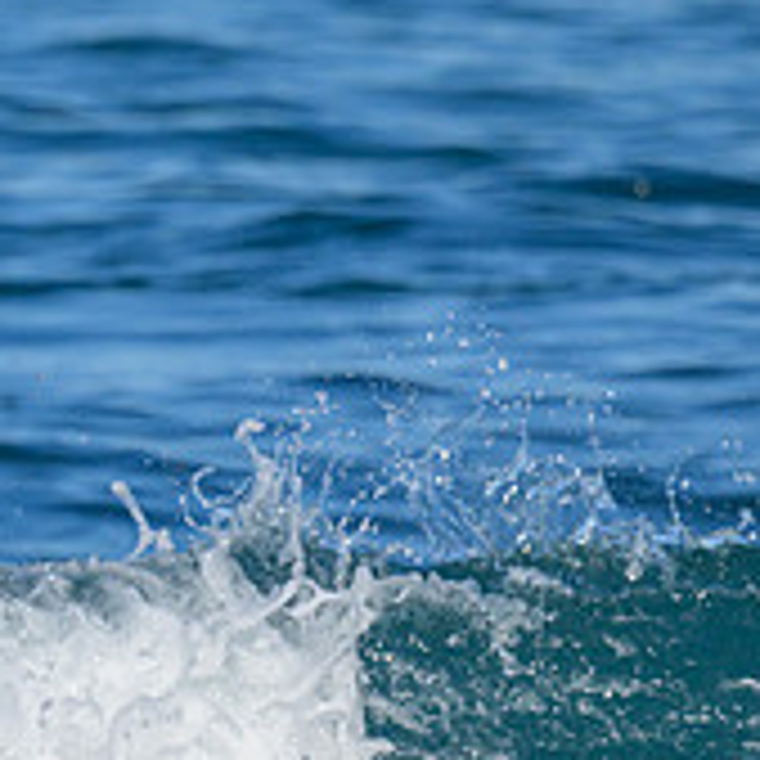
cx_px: -478
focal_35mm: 2699
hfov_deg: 0.6
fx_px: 67042
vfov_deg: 0.6
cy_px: 637
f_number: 8
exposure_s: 1/2000
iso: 280
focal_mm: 800
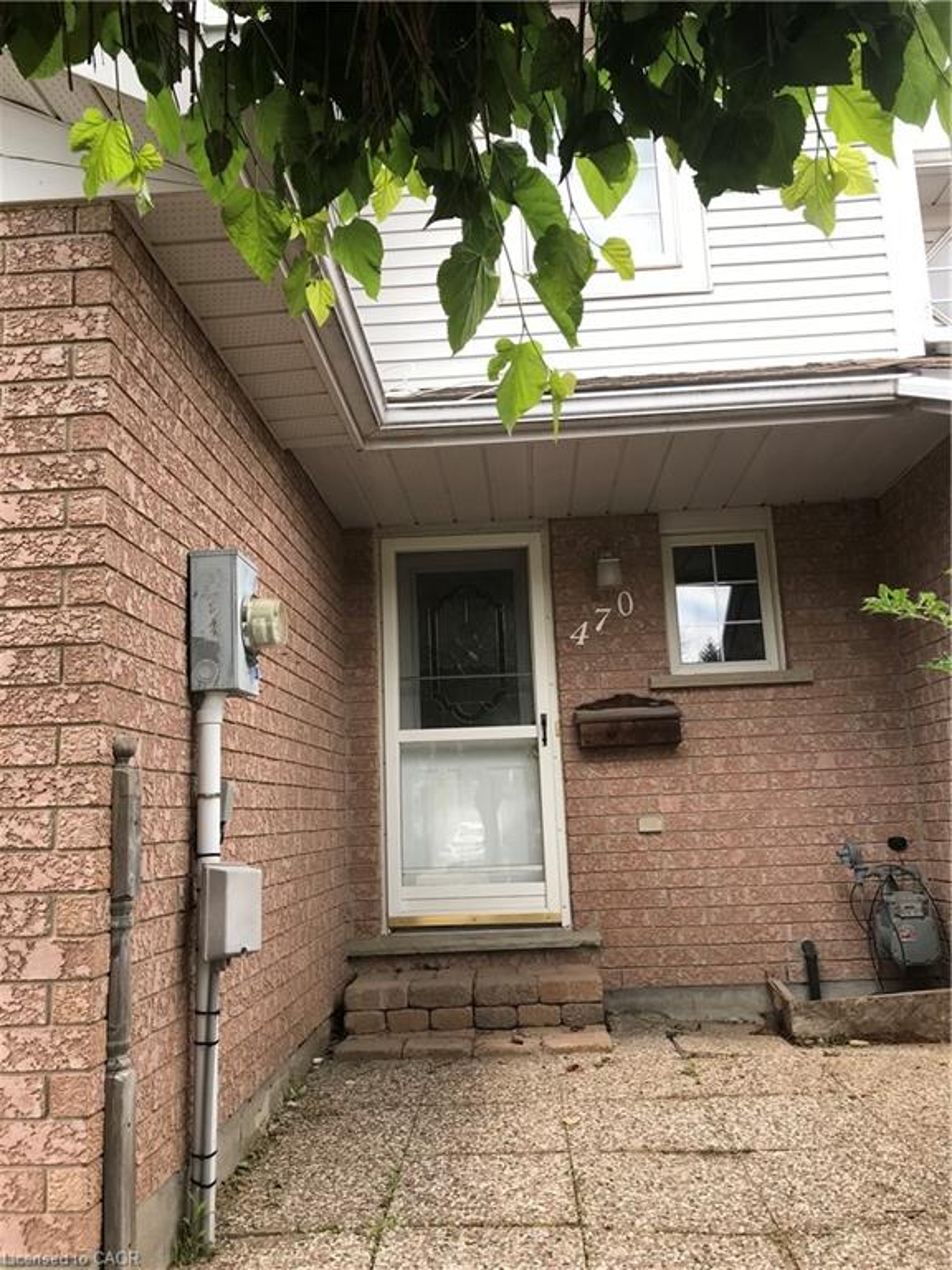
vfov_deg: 63.4
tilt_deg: +11.1
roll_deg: +1.7
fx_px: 1027
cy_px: 635
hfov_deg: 49.7
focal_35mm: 28
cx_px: 476
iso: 20
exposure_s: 1/418
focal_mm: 3.99
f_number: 1.8
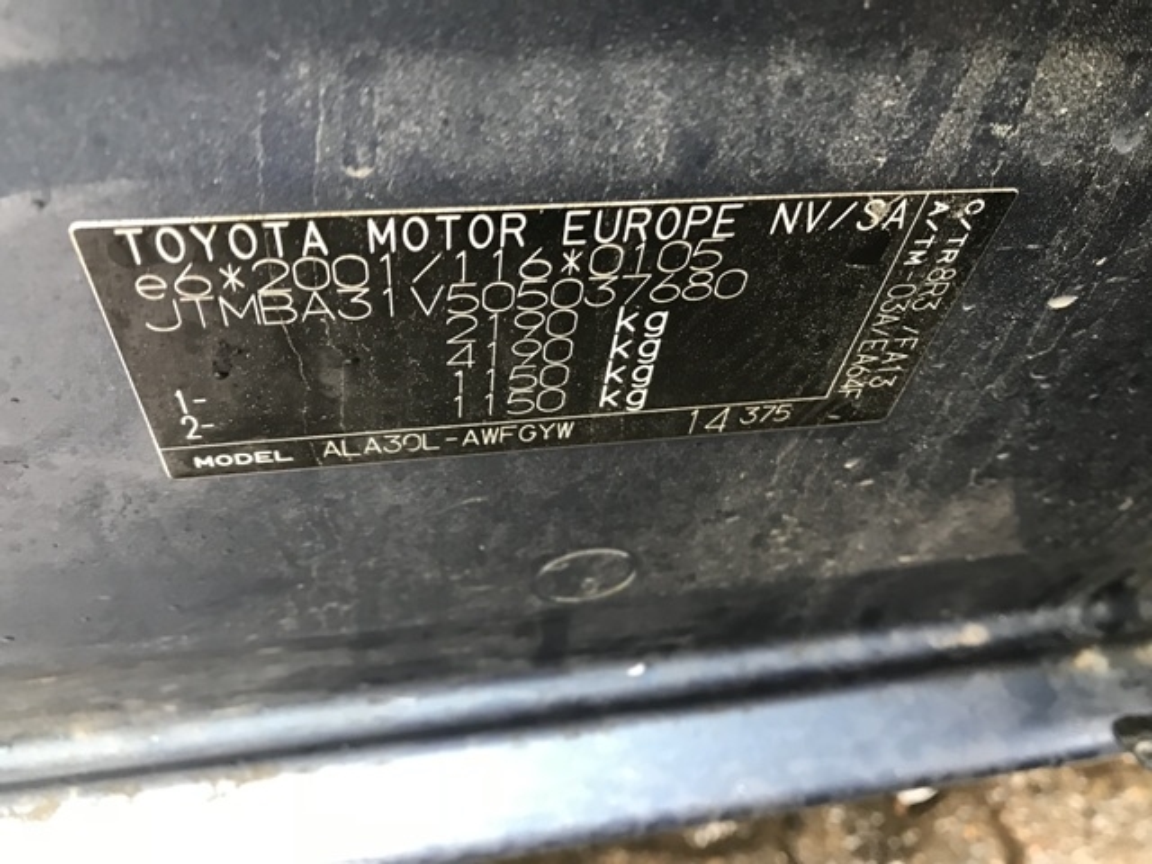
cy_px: 432
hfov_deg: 63.4
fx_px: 932
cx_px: 576
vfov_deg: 49.7
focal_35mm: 28
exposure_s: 1/17
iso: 80
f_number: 1.8
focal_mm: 3.99
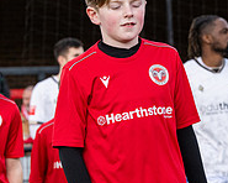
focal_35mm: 260
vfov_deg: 5.9
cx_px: 64
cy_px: 182
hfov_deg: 7.4
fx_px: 1754
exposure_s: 1/2000
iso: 800
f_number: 4
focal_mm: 70
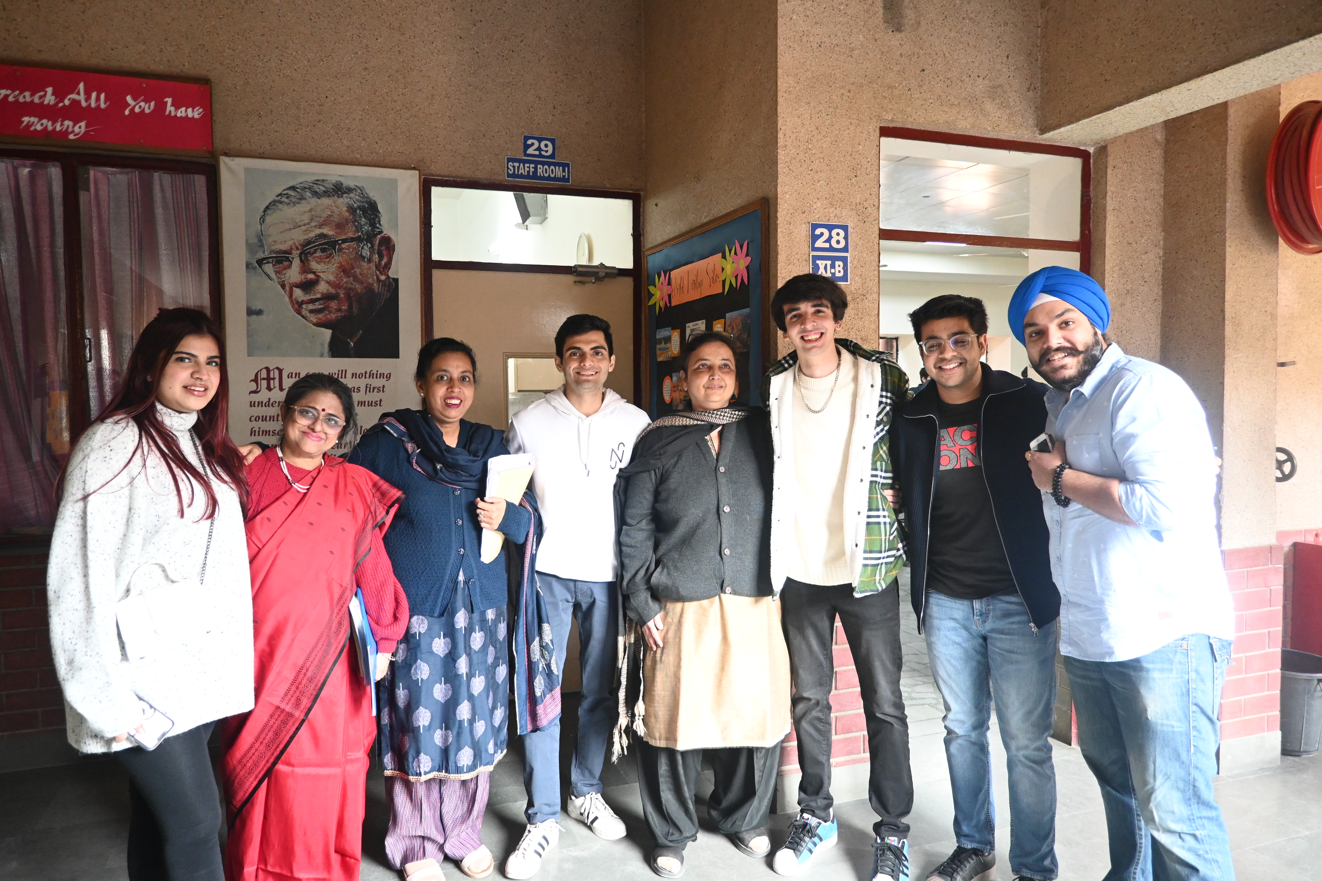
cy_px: 440
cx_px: 661
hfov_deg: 73.7
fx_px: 881
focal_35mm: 24
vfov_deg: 53.1
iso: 2800
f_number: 3.5
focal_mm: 16
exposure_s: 1/100
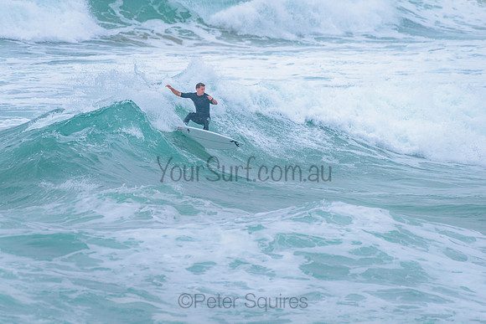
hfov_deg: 3.4
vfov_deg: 2.2
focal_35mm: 612
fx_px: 8263
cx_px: 189
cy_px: 126
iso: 2000
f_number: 5.6
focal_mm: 500
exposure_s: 1/2000
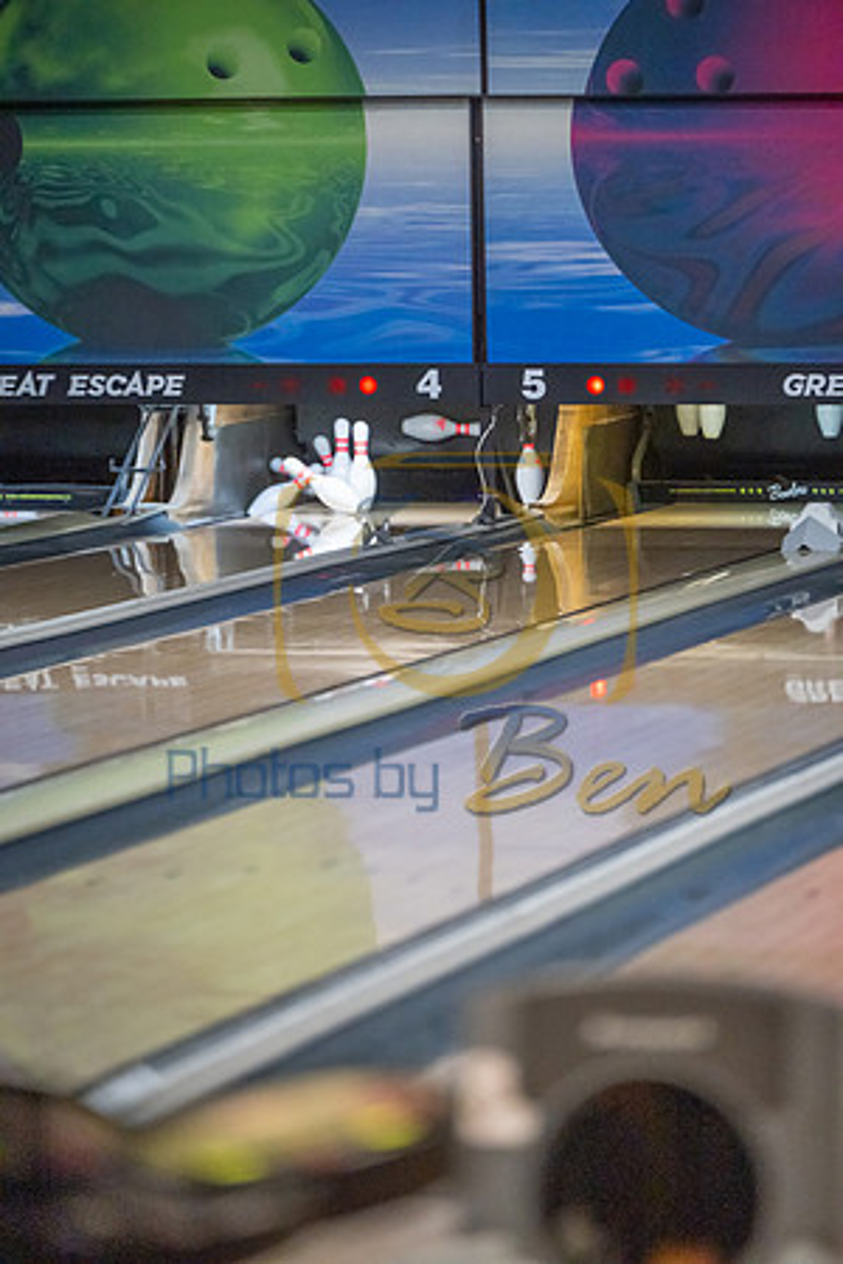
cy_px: 632
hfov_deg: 6.9
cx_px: 422
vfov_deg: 10.3
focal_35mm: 200
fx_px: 7024
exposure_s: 1/1000
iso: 4000
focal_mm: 200
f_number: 2.8
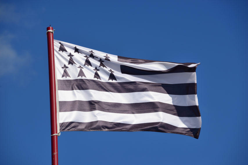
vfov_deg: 7.2
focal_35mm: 190
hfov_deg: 10.8
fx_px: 1309
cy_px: 82
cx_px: 124
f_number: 8
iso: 100
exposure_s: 1/500
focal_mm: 190
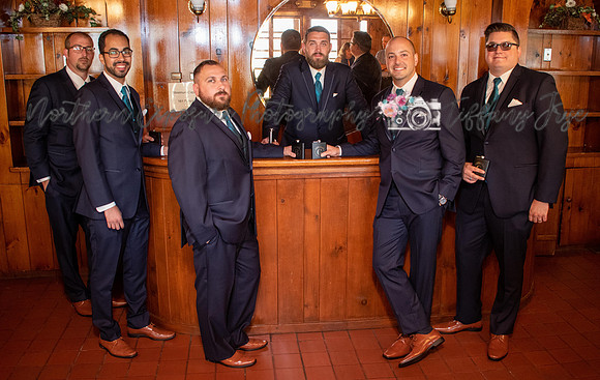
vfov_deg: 36.5
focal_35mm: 35
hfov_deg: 55.0
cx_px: 305
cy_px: 189
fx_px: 576
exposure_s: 1/60
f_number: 3.8
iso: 1800
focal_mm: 20
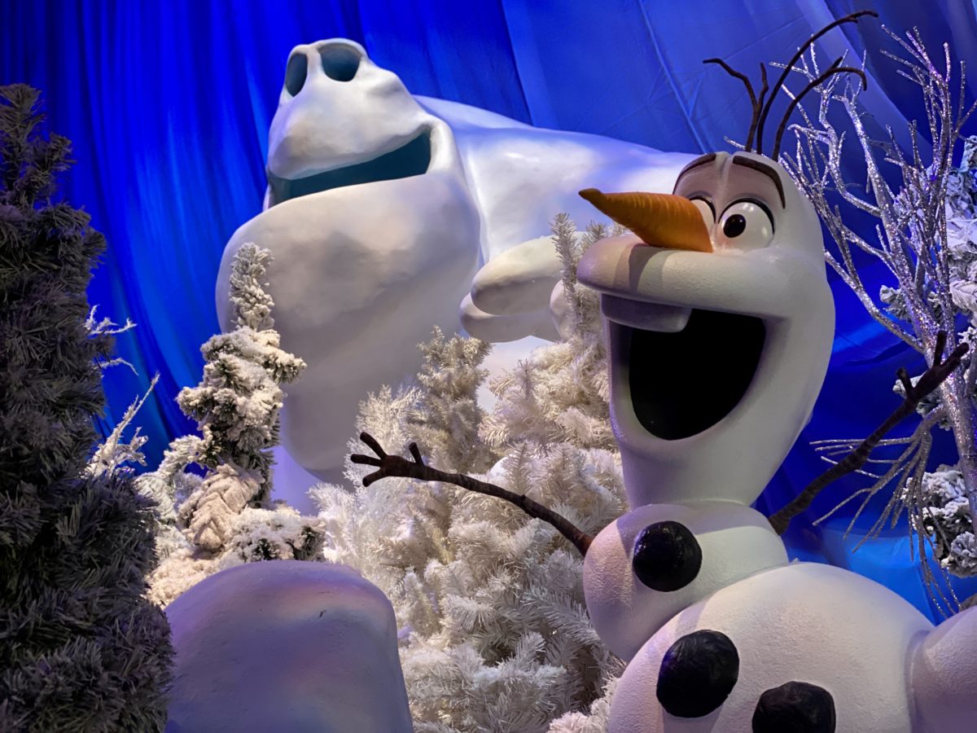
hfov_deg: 36.8
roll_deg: +0.4
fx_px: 1468
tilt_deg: +26.5
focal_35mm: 52
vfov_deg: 28.0
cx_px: 488
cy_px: 366
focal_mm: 6
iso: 160
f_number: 2
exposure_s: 1/40
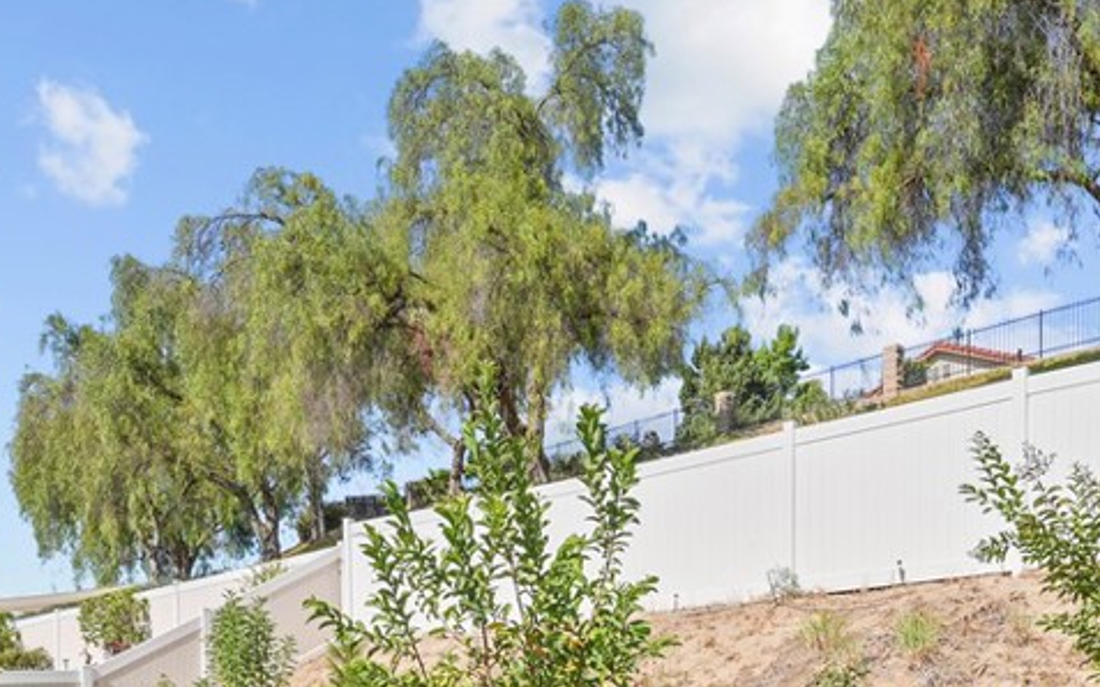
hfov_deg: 55.3
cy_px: 727
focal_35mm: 35
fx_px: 1049
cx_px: 556
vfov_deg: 32.5
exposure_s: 1/125
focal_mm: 16
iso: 100
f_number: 8
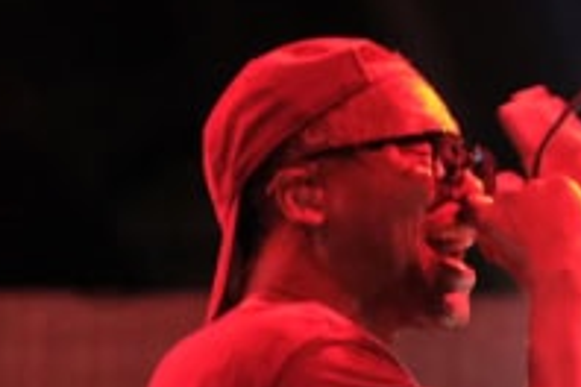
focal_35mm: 340
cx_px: 610
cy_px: 324
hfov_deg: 6.0
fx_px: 5487
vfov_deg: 4.0
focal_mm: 56
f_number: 1.4
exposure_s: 1/125
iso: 8000
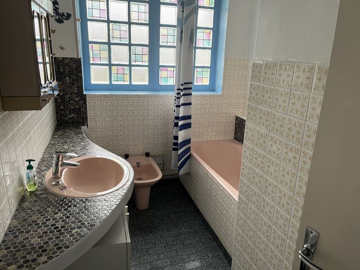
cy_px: 135
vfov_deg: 53.1
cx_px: 180
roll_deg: -2.8
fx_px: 270
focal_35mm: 26
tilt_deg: -16.2
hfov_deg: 67.3
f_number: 1.6
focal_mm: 5.1
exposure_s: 1/65
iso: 125
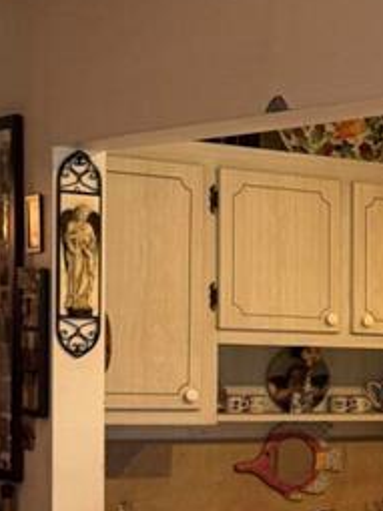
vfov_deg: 17.2
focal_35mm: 113
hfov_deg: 11.4
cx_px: 850
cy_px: 469
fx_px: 1668
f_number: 1.78
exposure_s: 1/60
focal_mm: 6.76
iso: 125
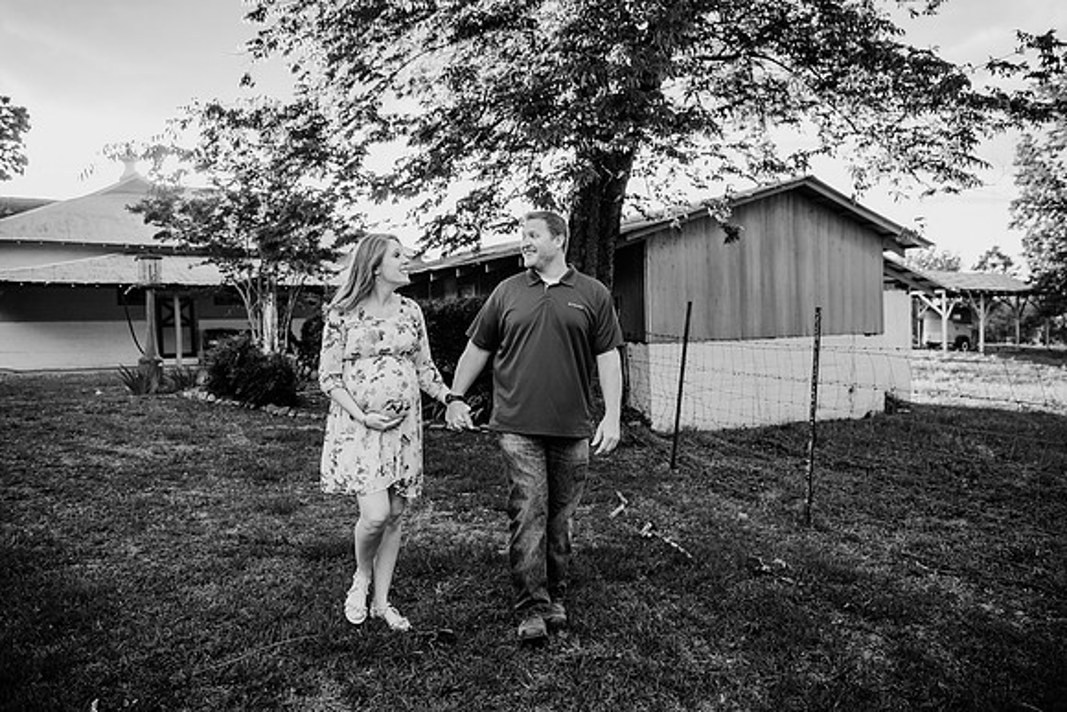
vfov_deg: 53.2
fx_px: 711
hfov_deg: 73.7
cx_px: 534
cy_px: 356
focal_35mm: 24
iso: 160
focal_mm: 24
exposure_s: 1/320
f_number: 2.8
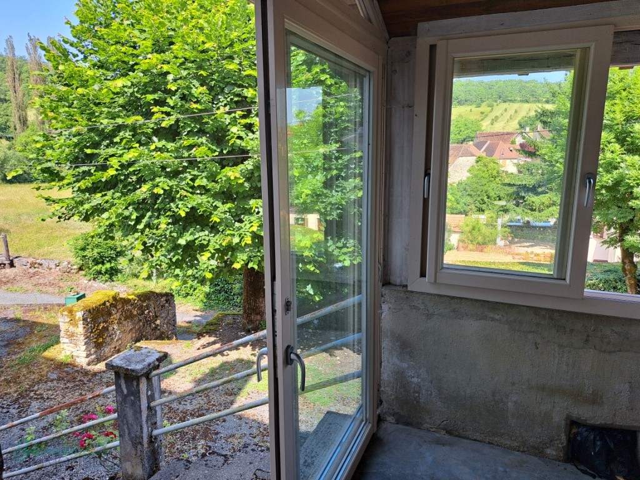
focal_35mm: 24
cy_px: 240
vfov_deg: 56.8
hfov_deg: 71.6
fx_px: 444
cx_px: 320
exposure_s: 1/232
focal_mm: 5.23
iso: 50
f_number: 1.8
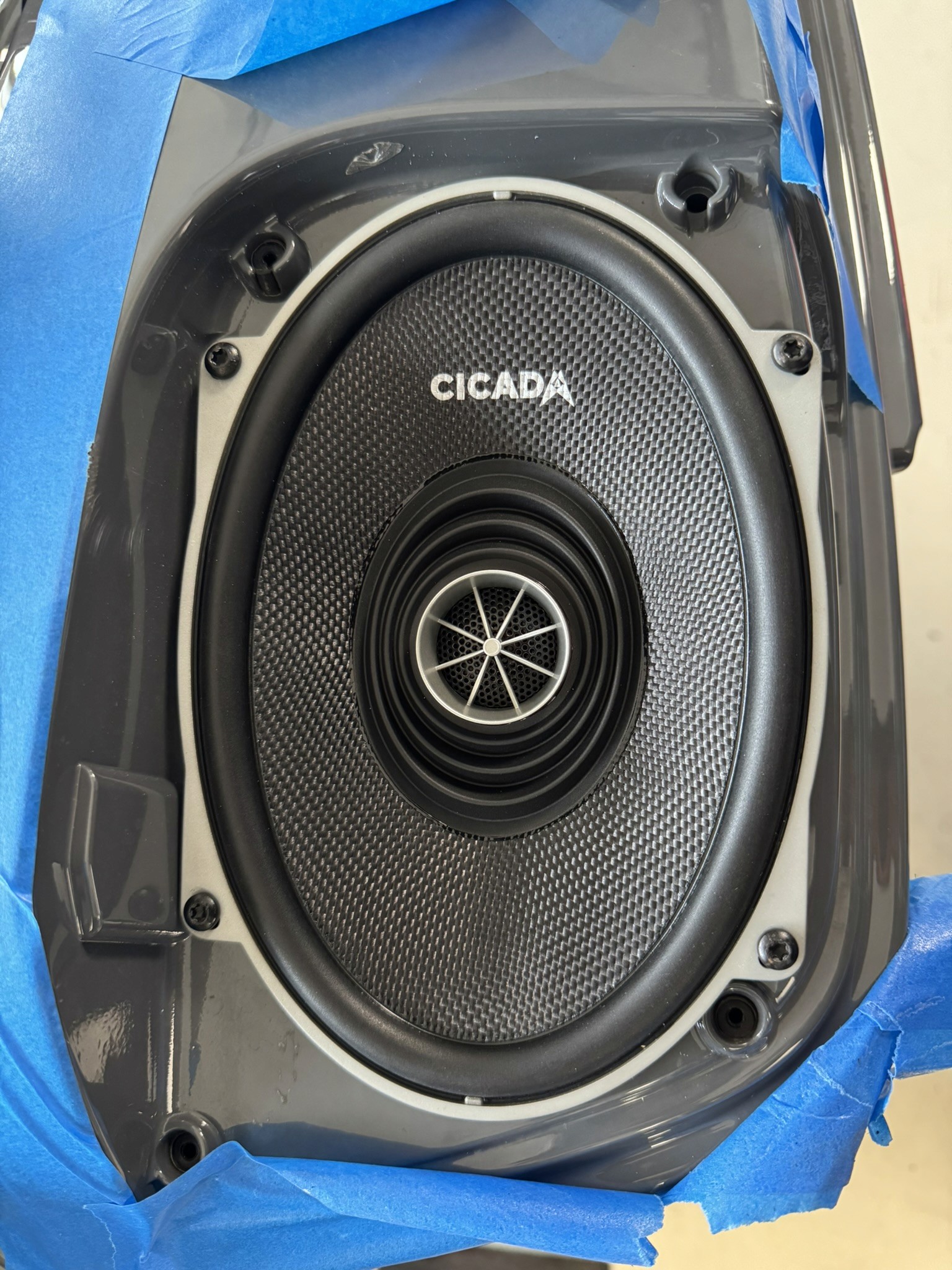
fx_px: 880
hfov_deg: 56.8
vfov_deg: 71.6
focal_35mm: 24
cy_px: 635
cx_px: 476
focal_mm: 6.76
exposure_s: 1/50
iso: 500
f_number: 1.78
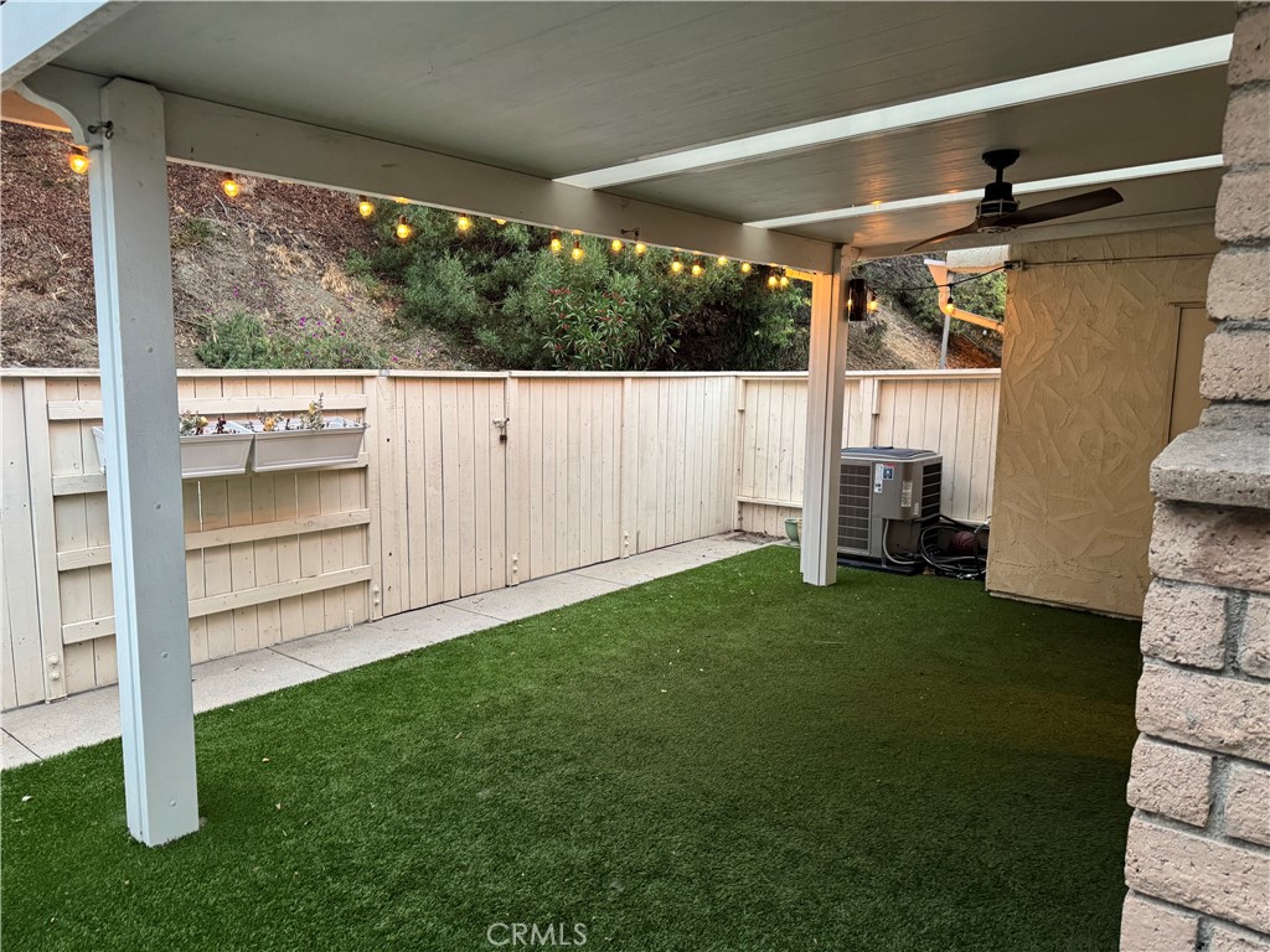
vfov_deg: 56.8
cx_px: 635
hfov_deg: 71.6
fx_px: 881
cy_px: 476
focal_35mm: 24
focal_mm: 6.76
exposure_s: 1/60
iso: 400
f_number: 1.78
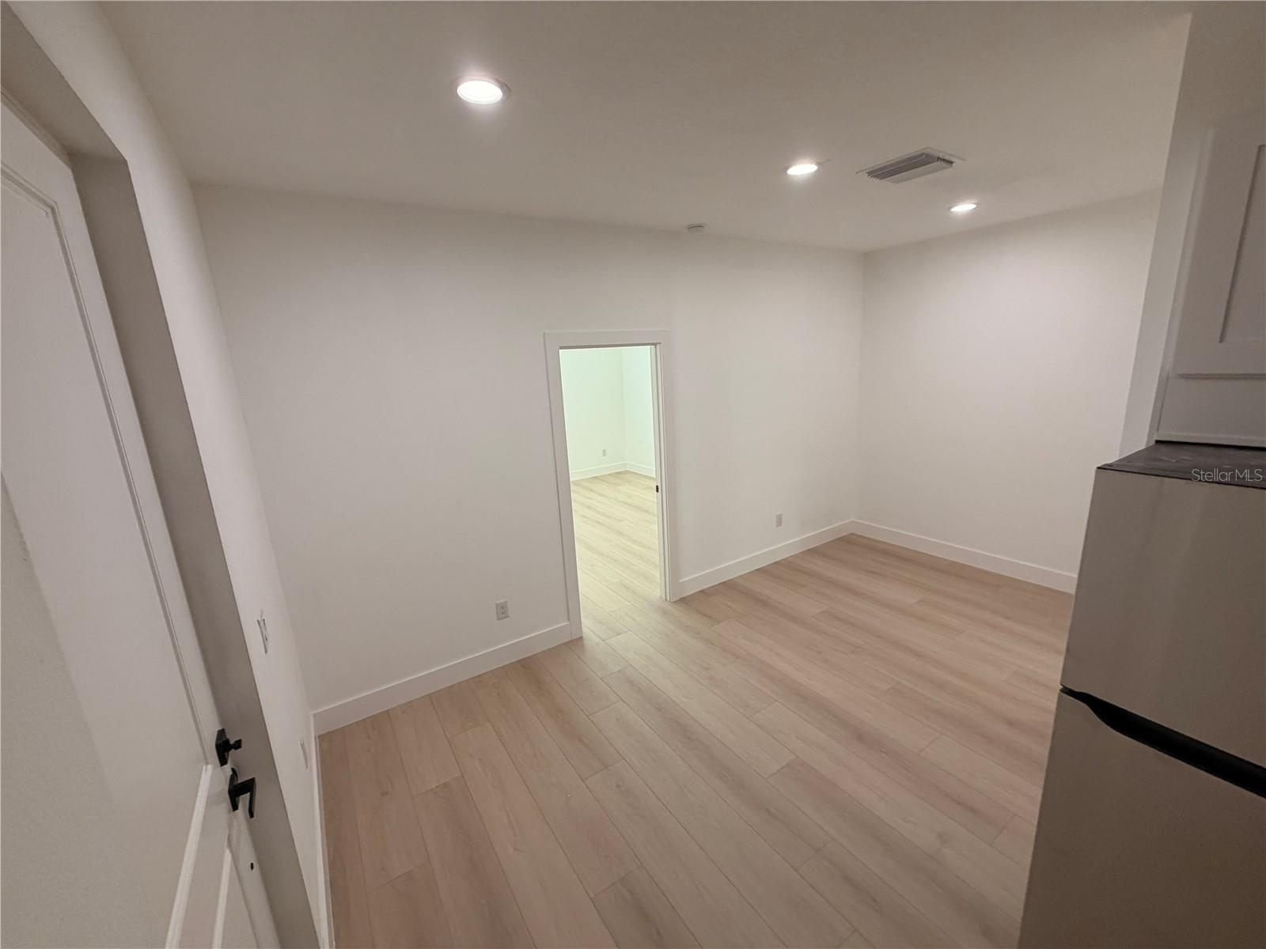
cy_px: 474
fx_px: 512
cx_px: 633
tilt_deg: -12.8
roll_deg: +3.1
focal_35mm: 14
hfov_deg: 102.1
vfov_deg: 85.7
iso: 250
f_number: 2.2
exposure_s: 1/120
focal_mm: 2.22
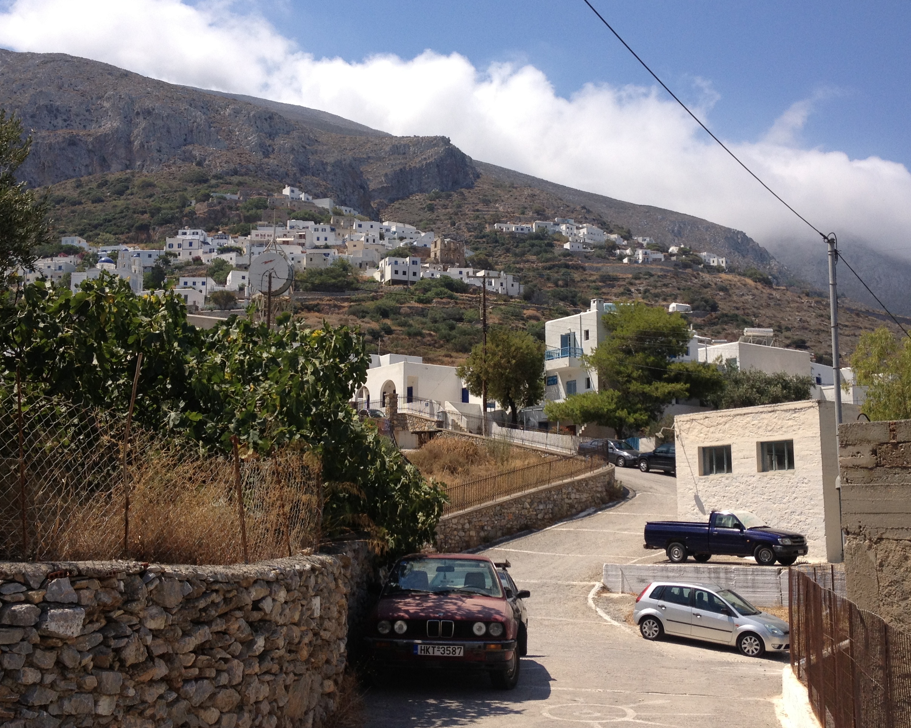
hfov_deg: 40.3
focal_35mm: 46
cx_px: 482
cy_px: 345
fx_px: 1240
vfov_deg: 32.7
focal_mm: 4.28
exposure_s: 1/2045
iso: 50
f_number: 2.4
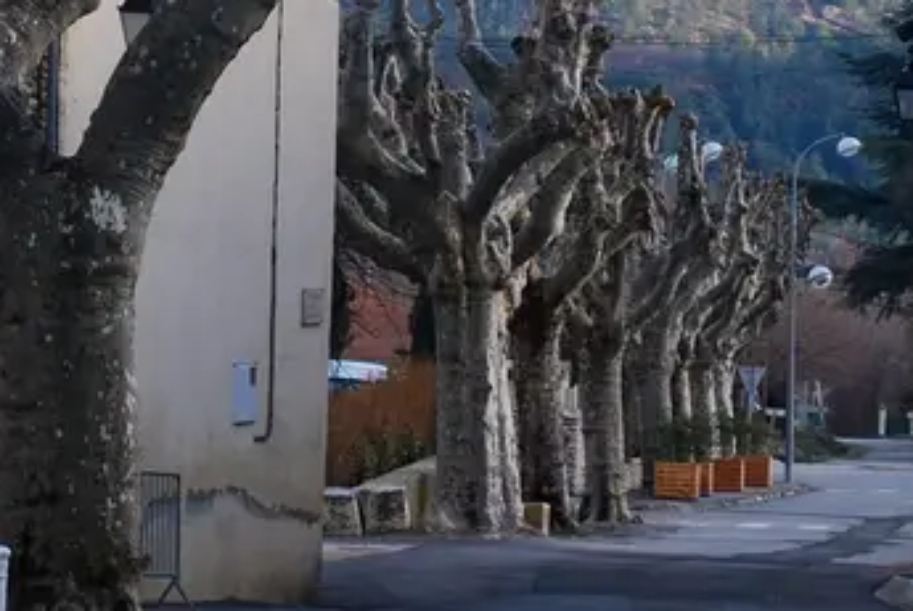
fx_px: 7767
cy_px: 118
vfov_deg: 4.5
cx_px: 42
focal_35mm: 306
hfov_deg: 6.7
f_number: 5.6
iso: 140
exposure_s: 1/125
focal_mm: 55
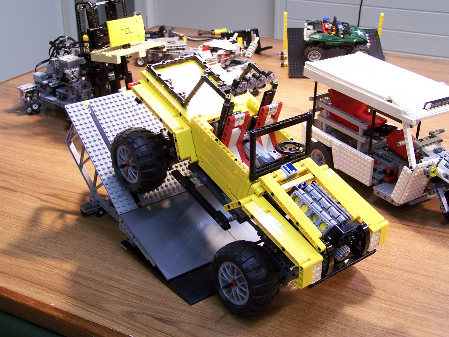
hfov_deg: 34.3
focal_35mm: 56
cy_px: 168
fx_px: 726
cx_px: 224
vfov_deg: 26.1
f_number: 3.1
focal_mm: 9.3
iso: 80
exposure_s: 1/6
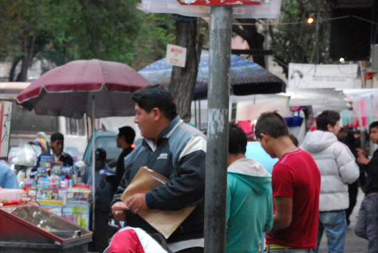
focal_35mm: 195
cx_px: 92
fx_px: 2049
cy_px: 229
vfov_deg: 7.0
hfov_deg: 10.5
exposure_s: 1/25
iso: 1600
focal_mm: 70
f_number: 5.6
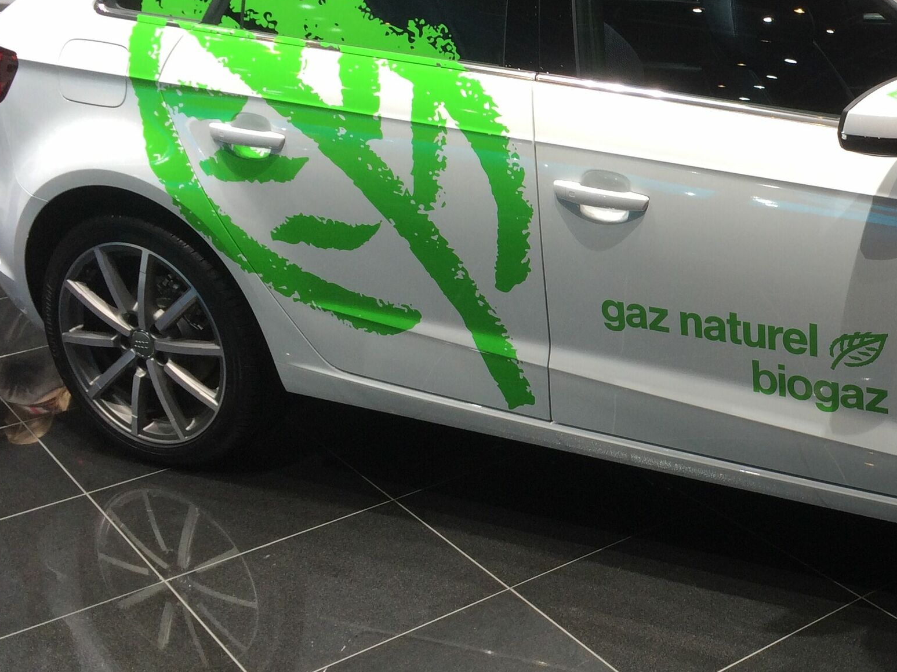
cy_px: 242
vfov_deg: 26.9
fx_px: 1399
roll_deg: +0.5
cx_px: 780
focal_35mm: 54
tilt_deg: -19.6
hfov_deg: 33.9
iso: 40
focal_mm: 4.15
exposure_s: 1/60
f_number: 2.2
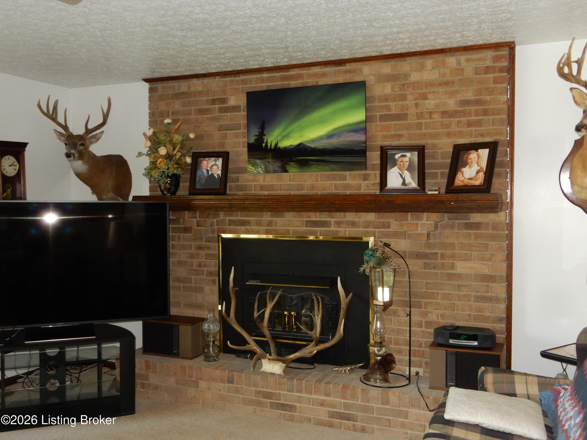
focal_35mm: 36
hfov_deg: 51.4
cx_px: 294
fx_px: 610
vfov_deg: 39.7
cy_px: 220
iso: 450
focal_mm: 6.4
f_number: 4
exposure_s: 1/30
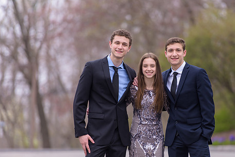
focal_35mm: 255
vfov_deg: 5.4
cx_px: 149
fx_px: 1666
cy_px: 91
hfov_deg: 8.1
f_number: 3.2
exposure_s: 1/1600
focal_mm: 200
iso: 400
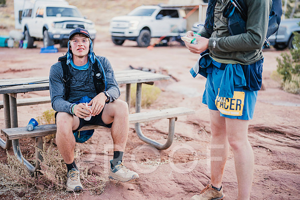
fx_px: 417
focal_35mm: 50
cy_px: 100
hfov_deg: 39.6
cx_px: 150
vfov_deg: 27.0
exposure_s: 1/250
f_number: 1.4
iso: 100
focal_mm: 50
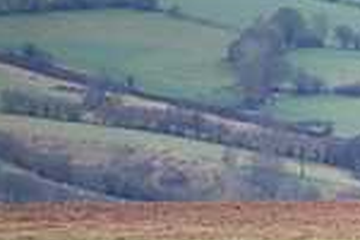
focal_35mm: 774
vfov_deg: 1.8
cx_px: 686
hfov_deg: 2.7
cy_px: 358
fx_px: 7739
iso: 1400
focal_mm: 200
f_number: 4.5
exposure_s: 1/800
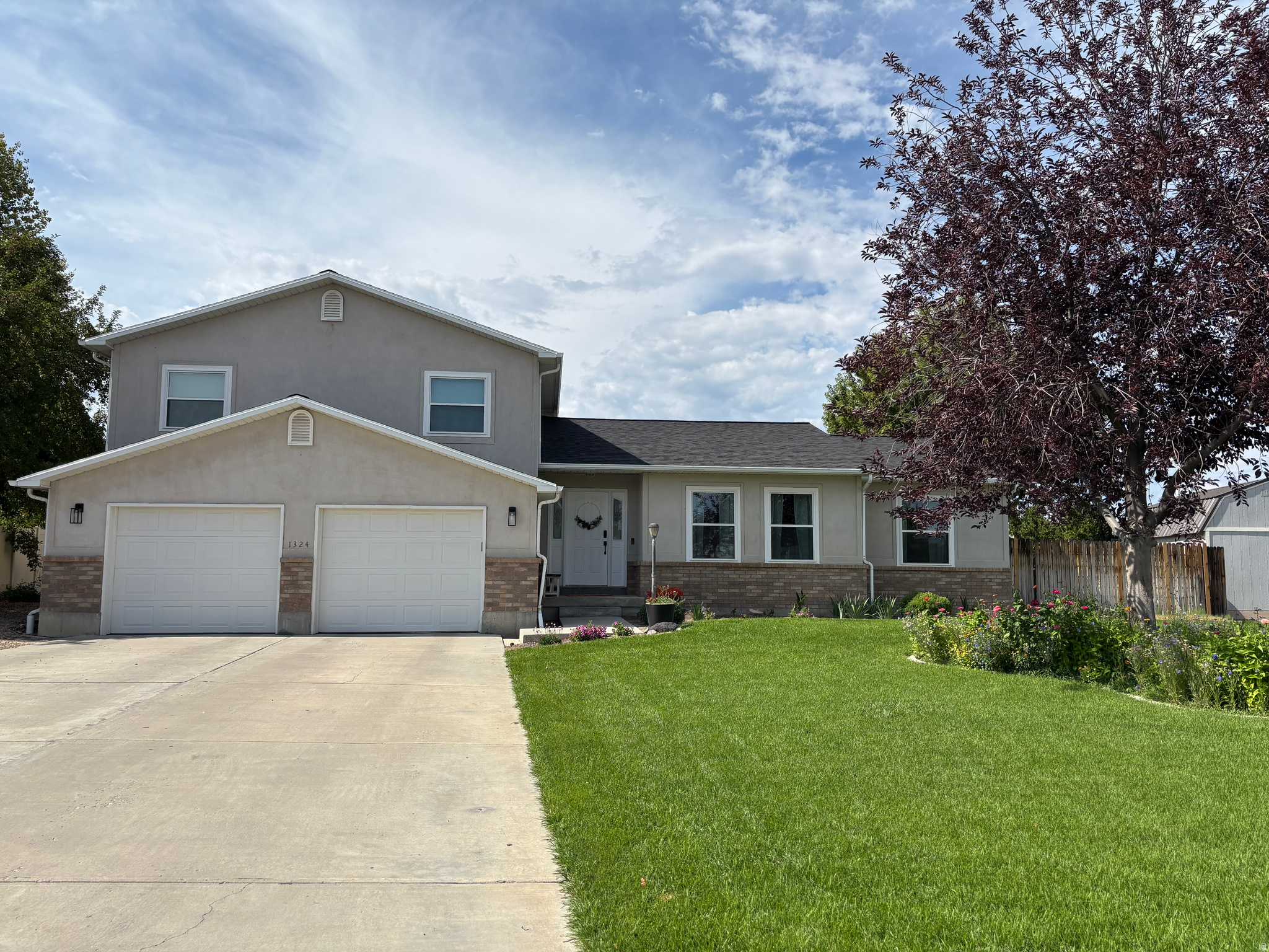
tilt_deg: +6.0
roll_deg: -0.9
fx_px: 953
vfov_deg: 53.1
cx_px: 634
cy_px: 476
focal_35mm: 26
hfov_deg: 67.3
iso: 50
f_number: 1.6
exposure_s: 1/4630
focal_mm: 5.96
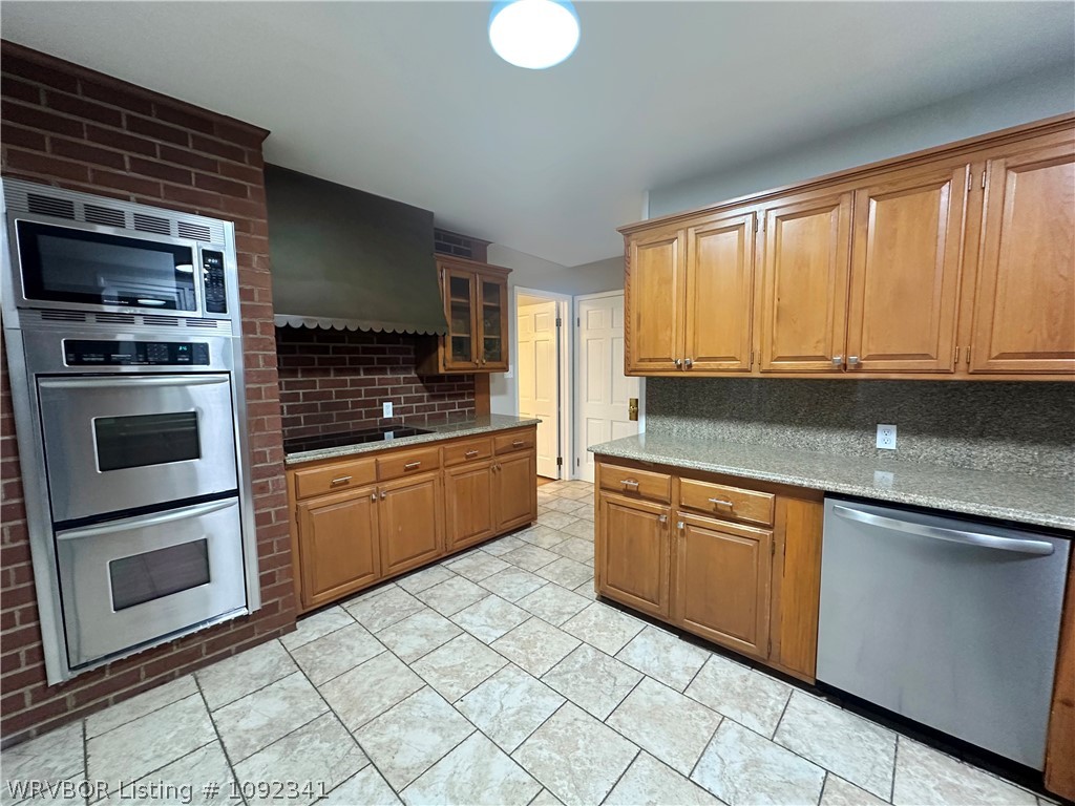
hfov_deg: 102.1
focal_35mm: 14
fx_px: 435
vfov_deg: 85.7
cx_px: 538
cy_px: 403
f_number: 2.2
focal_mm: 2.22
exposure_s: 1/60
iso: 400
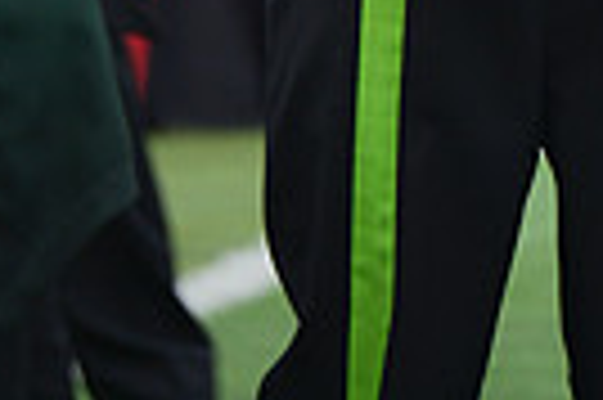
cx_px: 502
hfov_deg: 1.9
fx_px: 18570
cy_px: -598
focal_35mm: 1110
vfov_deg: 1.2
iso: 200
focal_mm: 330
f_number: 5.6
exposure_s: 1/640
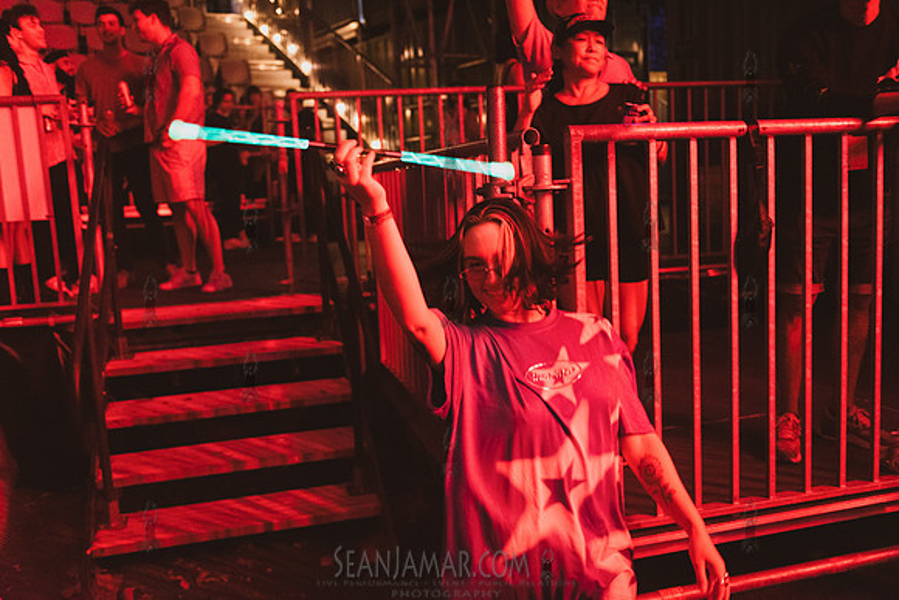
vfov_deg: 38.9
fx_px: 849
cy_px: 300
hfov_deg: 55.8
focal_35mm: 34
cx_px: 450
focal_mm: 34
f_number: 2.8
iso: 6400
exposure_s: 1/160
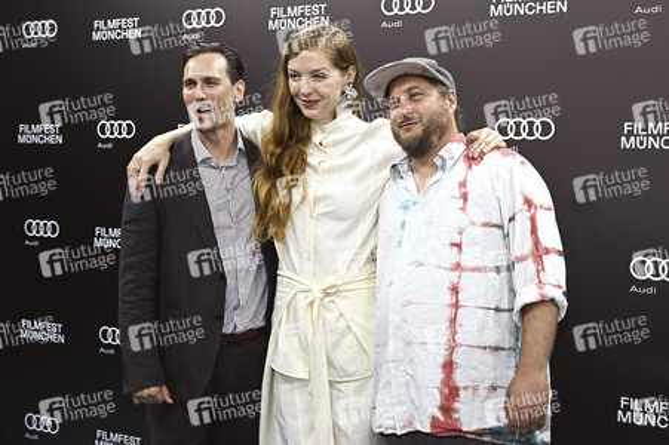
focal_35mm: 48
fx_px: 891
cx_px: 334
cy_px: 222
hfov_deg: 41.1
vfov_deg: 28.0
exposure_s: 1/200
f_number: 6.3
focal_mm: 48
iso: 800
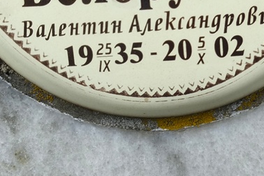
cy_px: 39
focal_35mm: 110
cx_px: 190
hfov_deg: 18.5
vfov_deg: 12.4
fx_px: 807
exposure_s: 1/176
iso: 50
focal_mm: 4.71
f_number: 1.7
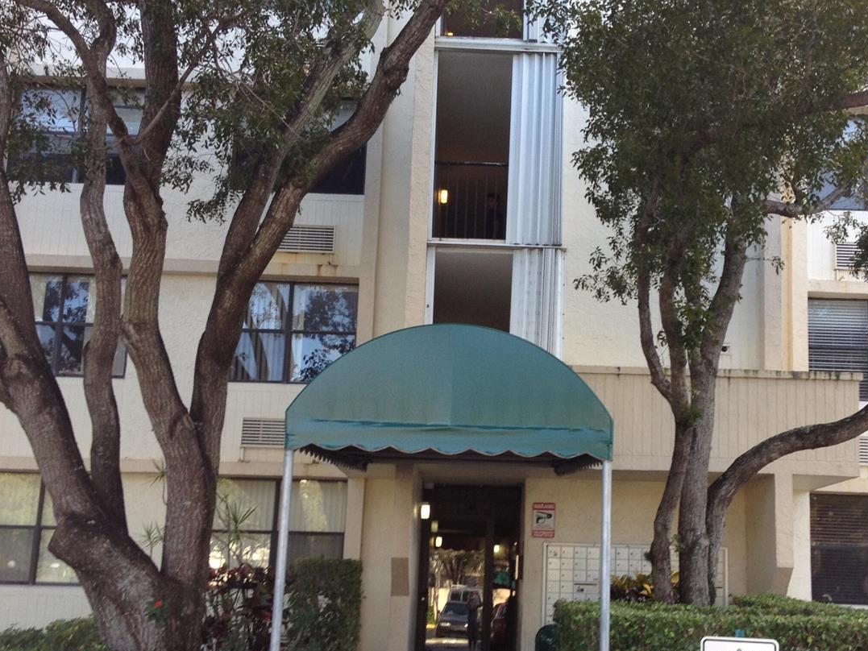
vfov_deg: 28.0
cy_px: 354
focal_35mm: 52
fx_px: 1304
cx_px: 516
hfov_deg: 36.7
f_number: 2.4
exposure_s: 1/169
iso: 50
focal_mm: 4.28
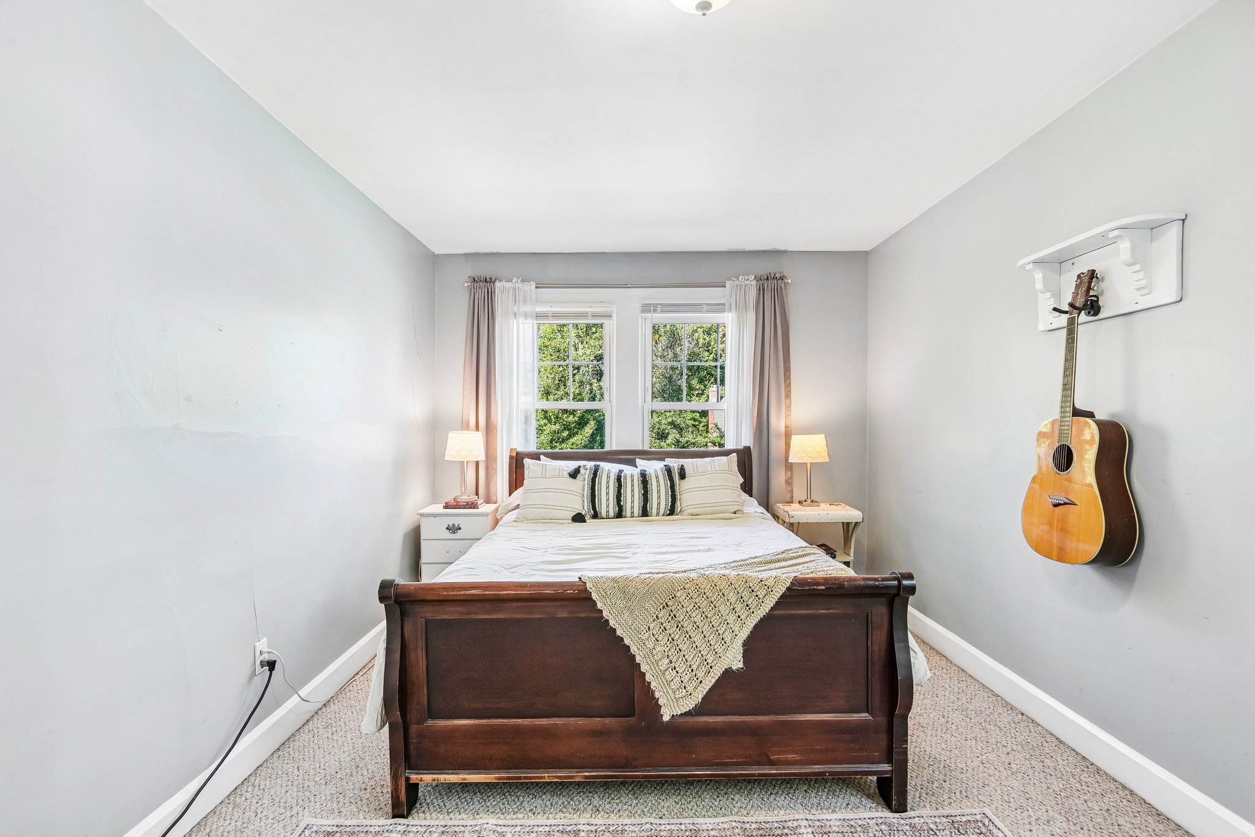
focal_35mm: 16
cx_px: 628
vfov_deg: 73.7
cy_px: 418
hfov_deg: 96.7
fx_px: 558
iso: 250
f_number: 8
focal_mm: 16
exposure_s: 1/15
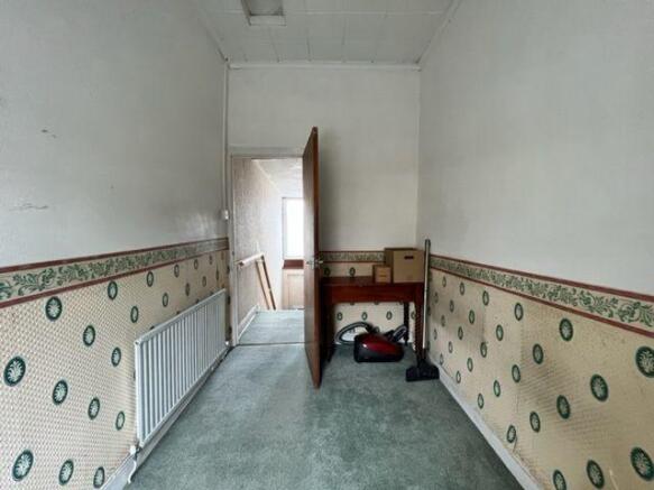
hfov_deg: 106.2
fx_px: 246
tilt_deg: -4.2
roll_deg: +0.4
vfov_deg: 89.9
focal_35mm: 13
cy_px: 245
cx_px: 327
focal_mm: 1.57
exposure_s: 1/99
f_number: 1.8
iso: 160
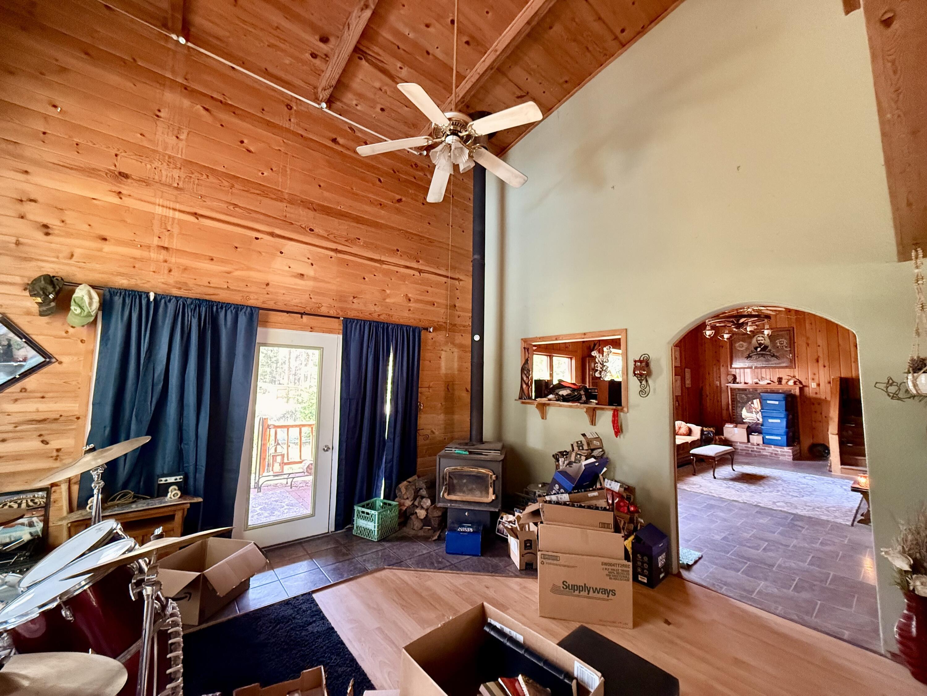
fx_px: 375
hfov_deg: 102.1
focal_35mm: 14
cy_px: 348
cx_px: 464
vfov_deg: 85.7
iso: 800
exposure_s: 1/60
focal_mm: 2.22
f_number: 2.2
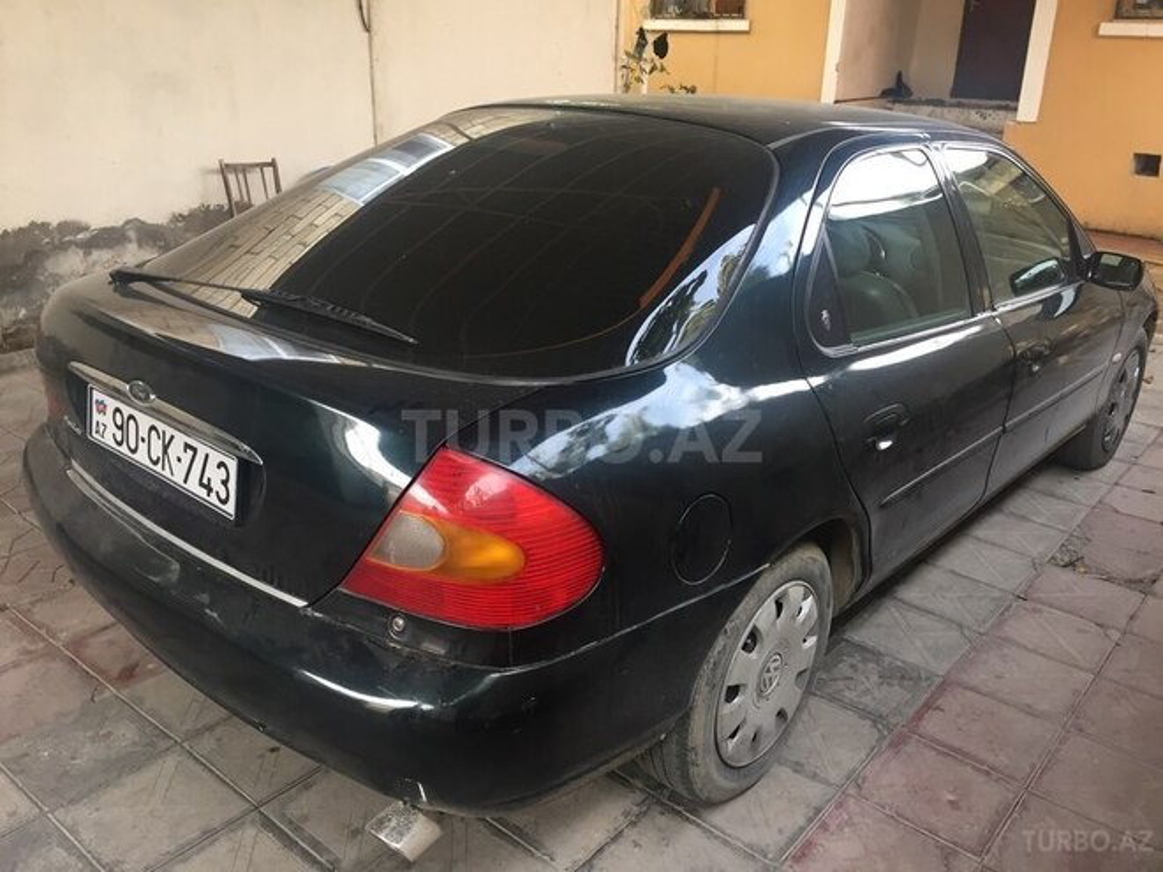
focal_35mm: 29
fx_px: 974
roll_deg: -1.6
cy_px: 436
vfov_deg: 48.2
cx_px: 582
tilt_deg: -20.5
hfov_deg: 61.7
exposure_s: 1/33
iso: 40
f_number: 2.2
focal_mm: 4.15
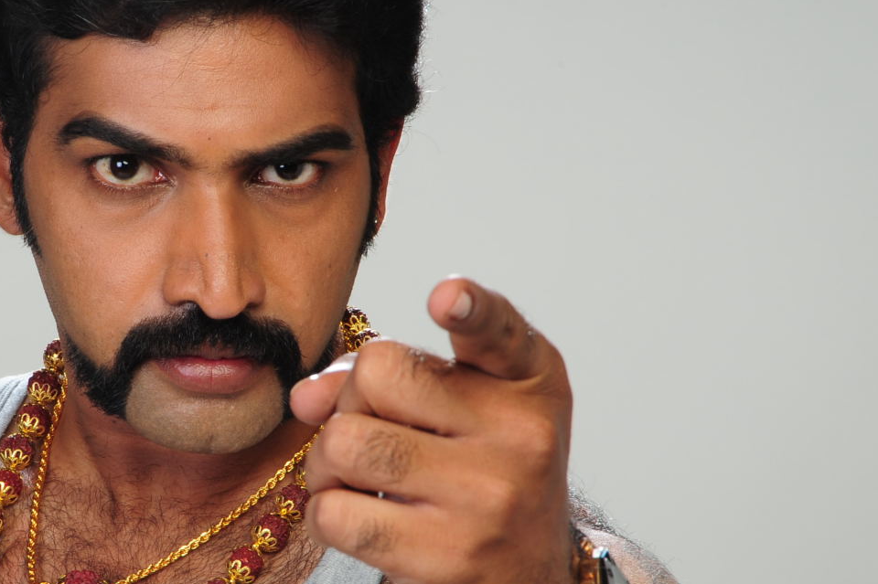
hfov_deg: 8.0
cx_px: 170
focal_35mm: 256
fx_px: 6240
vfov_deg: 5.4
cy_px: 350
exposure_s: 1/200
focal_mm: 120
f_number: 20
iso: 200
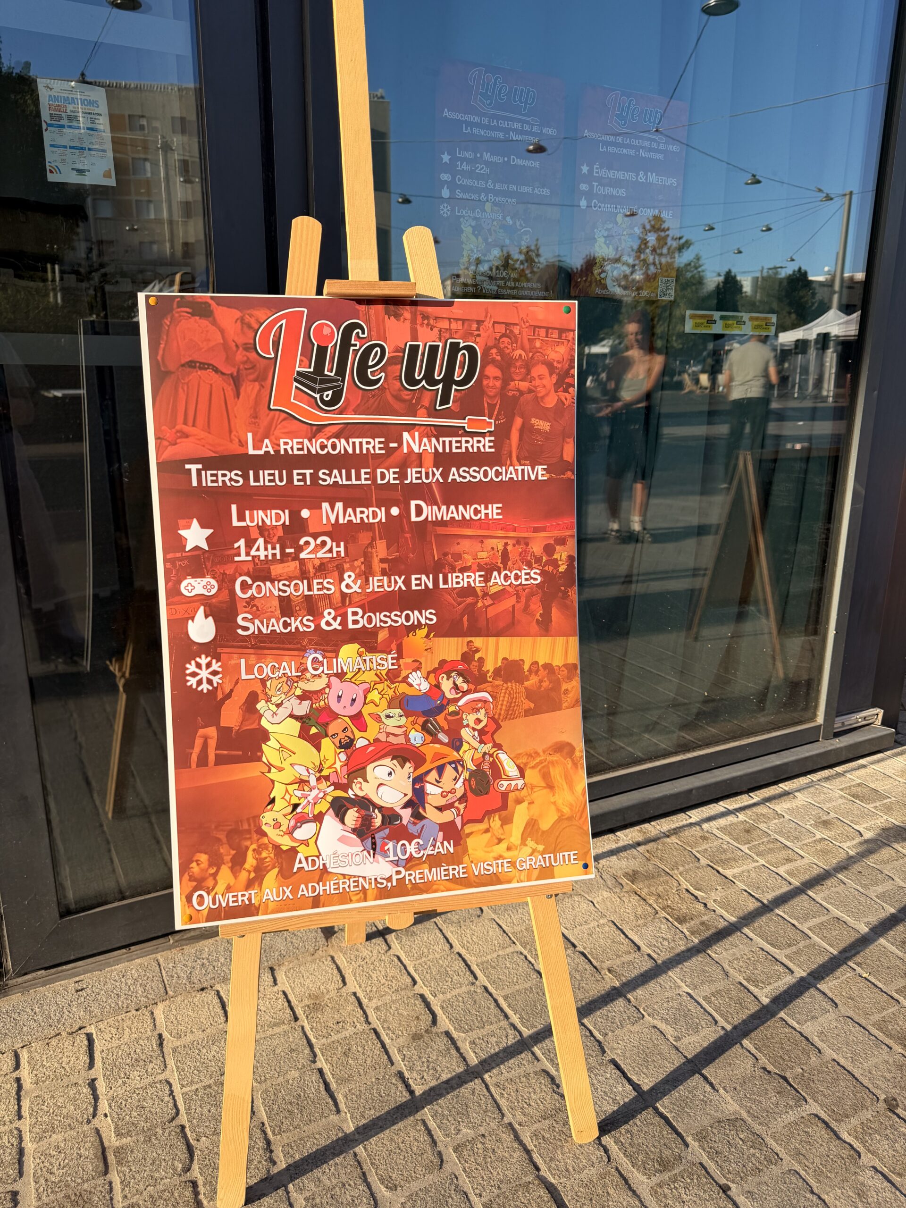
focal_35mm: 24
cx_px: 453
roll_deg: -0.7
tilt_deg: -15.4
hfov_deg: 56.8
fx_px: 838
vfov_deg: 71.6
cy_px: 604
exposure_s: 1/1618
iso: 80
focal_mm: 6.76
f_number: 1.78
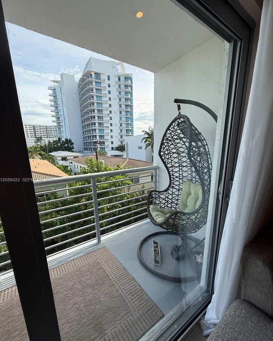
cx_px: 137
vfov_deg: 96.7
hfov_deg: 84.0
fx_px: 151
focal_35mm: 15
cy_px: 180
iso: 64
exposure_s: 1/540
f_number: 2.2
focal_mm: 2.22
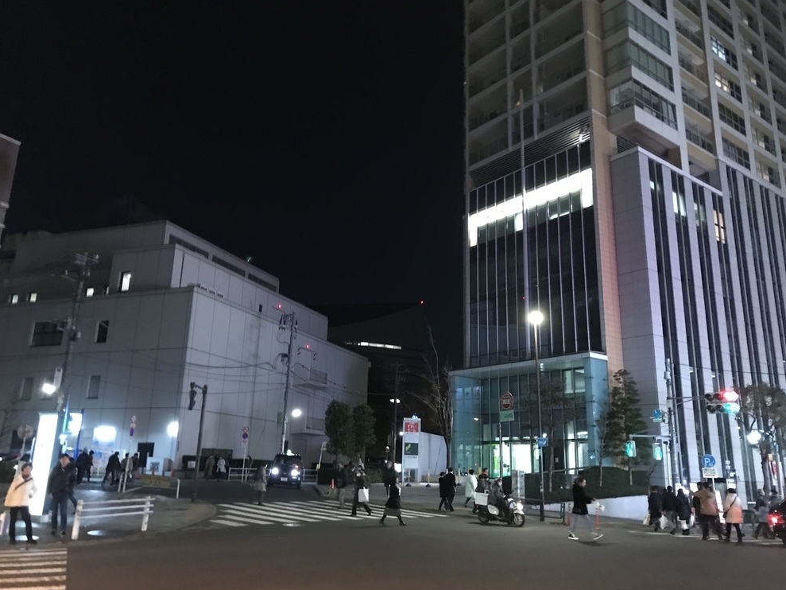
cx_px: 402
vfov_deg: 48.2
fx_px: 659
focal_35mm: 29
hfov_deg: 61.6
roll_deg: -0.9
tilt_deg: +15.9
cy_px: 294
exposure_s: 1/5
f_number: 1.8
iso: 100
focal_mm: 3.99
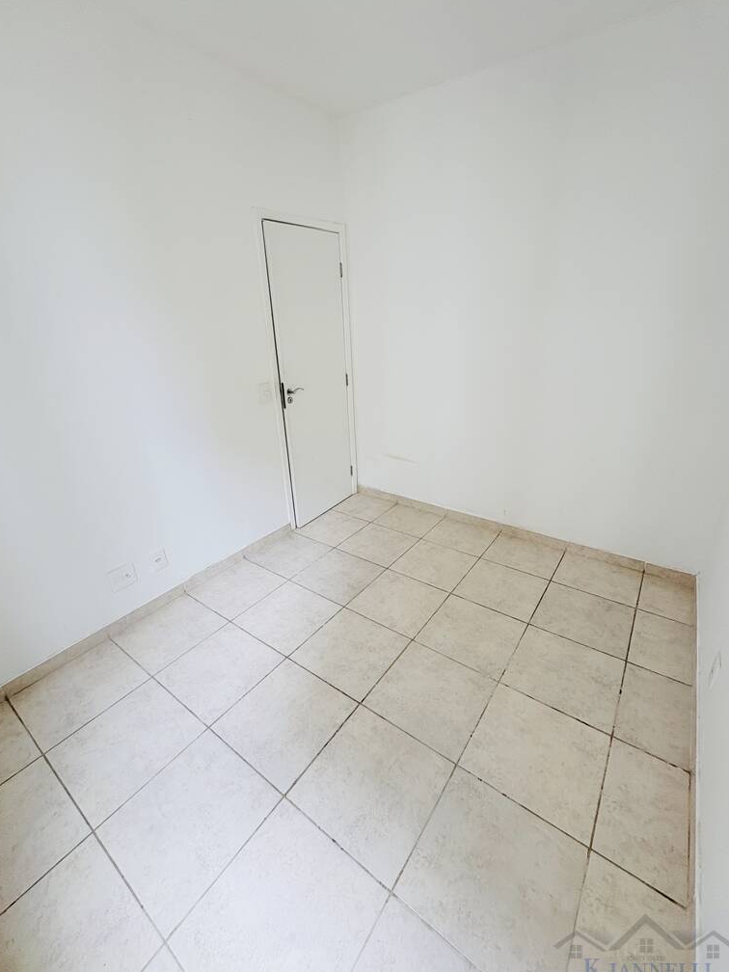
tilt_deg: -22.7
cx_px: 363
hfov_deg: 81.7
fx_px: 421
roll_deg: +2.1
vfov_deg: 98.2
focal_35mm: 15
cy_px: 480
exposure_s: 1/99
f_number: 2.2
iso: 64
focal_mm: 2.22
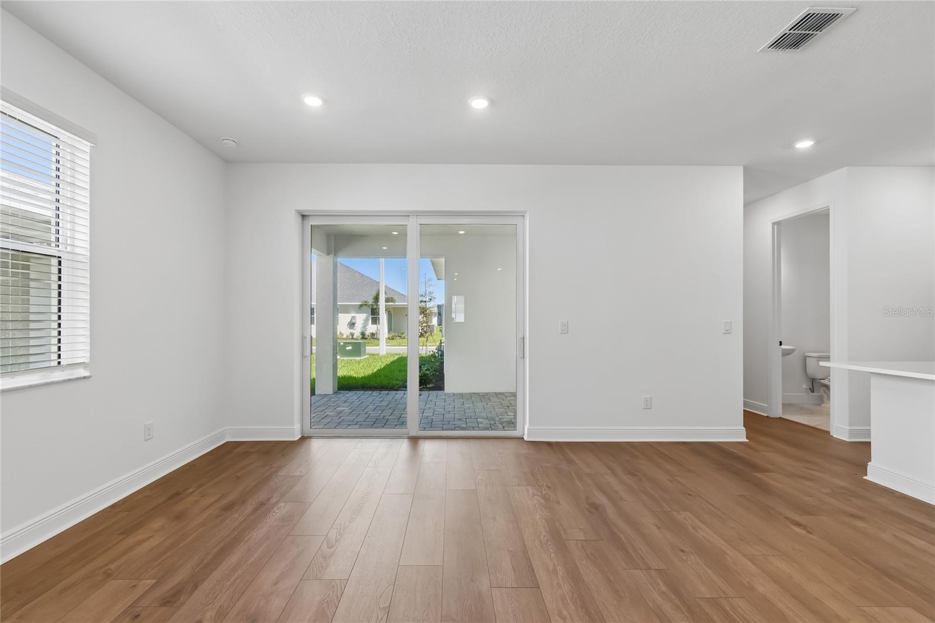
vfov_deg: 77.3
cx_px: 468
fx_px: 389
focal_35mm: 15
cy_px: 312
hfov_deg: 100.4
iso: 100
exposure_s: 1/80
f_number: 7.1
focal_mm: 10
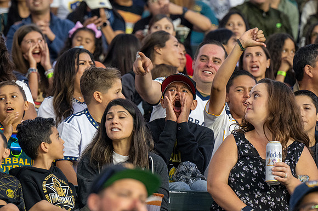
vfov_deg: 4.6
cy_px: 106
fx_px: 2648
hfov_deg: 6.9
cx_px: 159
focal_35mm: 300
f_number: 4
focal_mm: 200
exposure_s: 1/200
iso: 2800
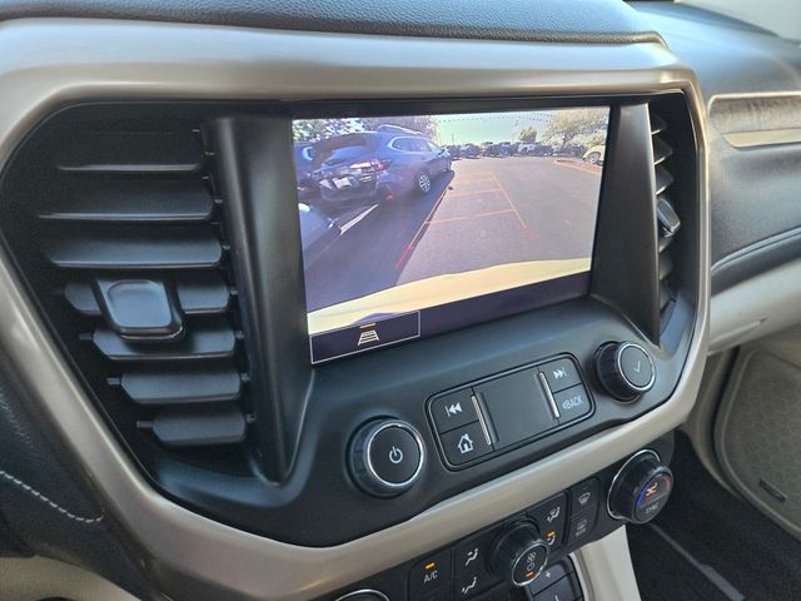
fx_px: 532
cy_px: 300
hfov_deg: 73.9
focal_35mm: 23
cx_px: 400
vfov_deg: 58.9
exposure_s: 1/180
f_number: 1.8
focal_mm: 5.4
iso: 80
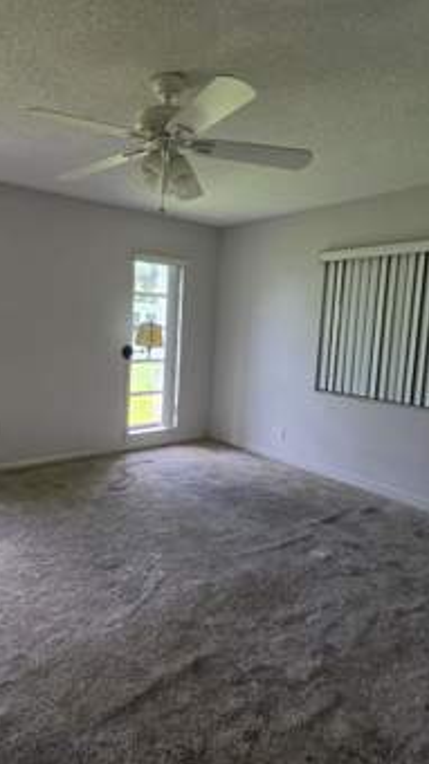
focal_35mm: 20
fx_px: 405
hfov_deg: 54.1
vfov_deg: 86.6
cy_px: 363
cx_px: 126
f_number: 1.9
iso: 250
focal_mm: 2.2
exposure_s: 1/120
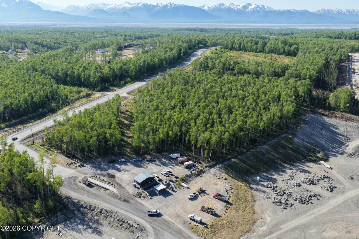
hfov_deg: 65.5
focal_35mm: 28
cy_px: 120
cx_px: 180
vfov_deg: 46.4
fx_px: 279
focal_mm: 14.45
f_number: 2.8
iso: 320
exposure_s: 1/1600
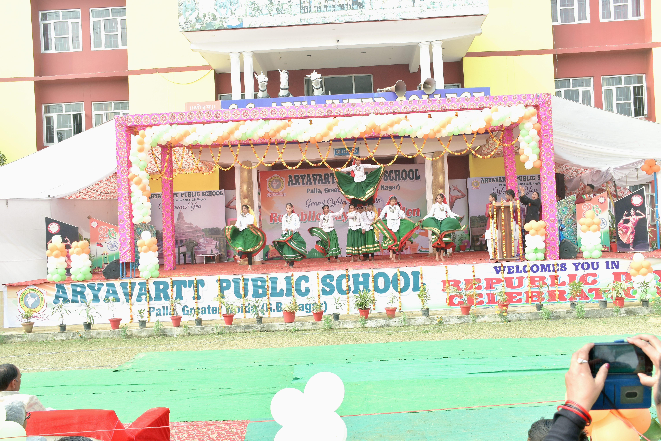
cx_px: 330
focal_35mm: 33
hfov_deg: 57.2
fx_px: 606
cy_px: 220
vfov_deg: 40.0
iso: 160
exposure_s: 1/125
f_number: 6.3
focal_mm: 22
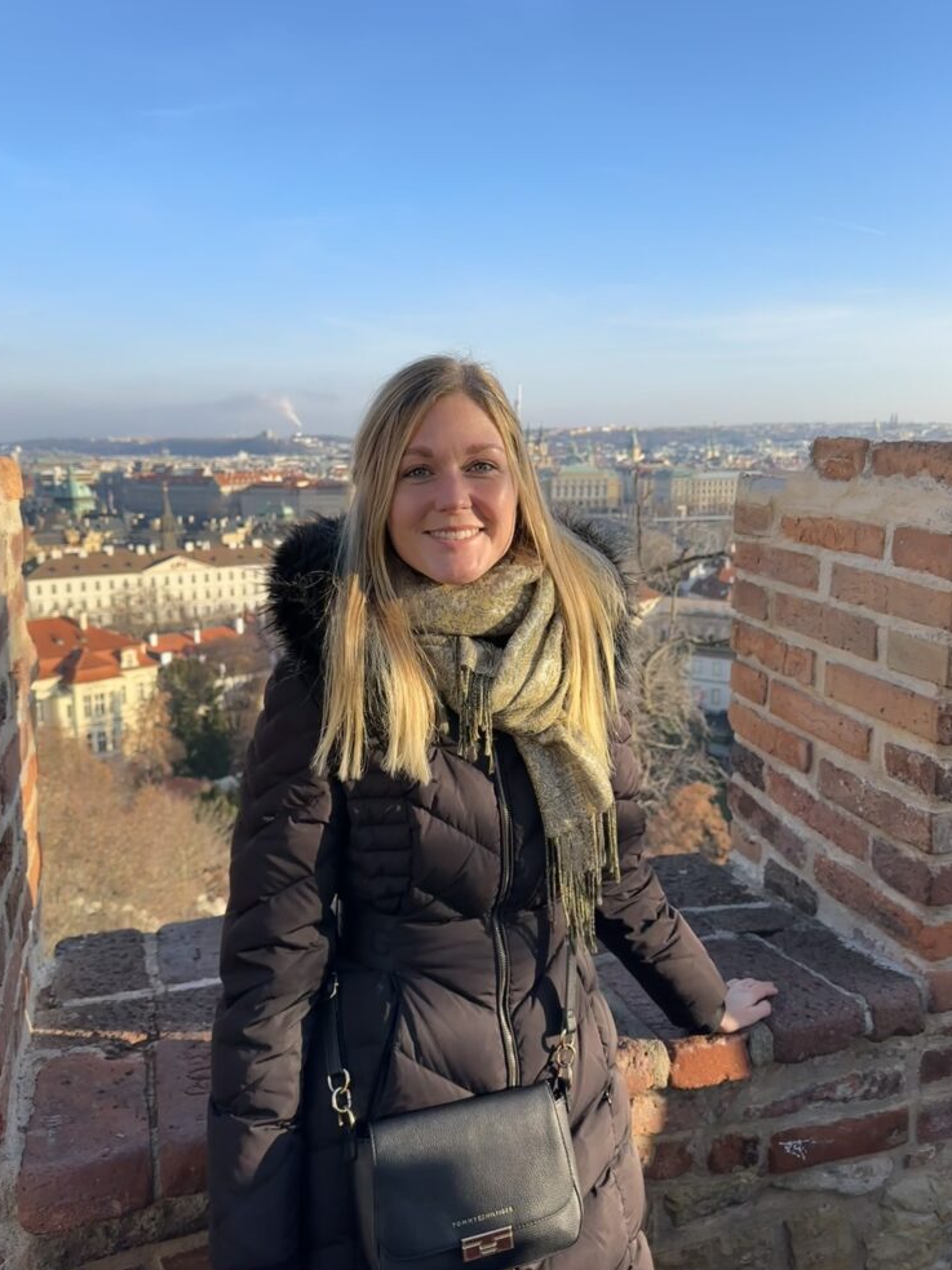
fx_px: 917
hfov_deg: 54.9
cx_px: 462
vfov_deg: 69.4
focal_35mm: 25
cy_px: 618
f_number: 1.78
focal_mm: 6.86
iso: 80
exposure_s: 1/1949
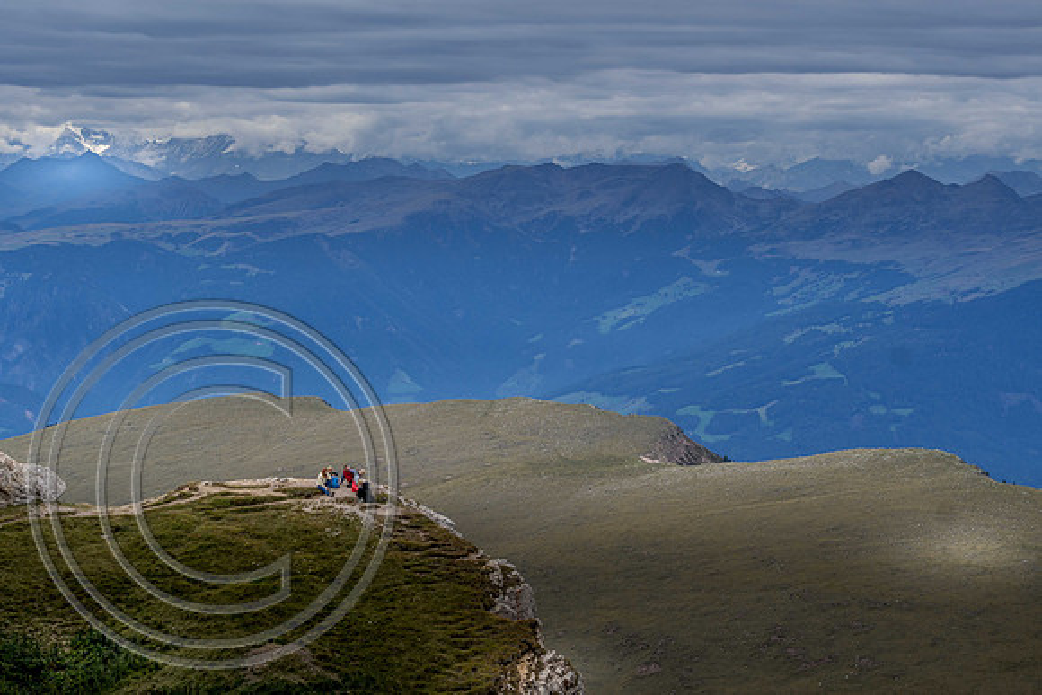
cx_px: 521
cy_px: 348
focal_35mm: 105
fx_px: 3040
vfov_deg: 13.0
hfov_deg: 19.5
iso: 140
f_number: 5.6
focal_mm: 70
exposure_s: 1/160
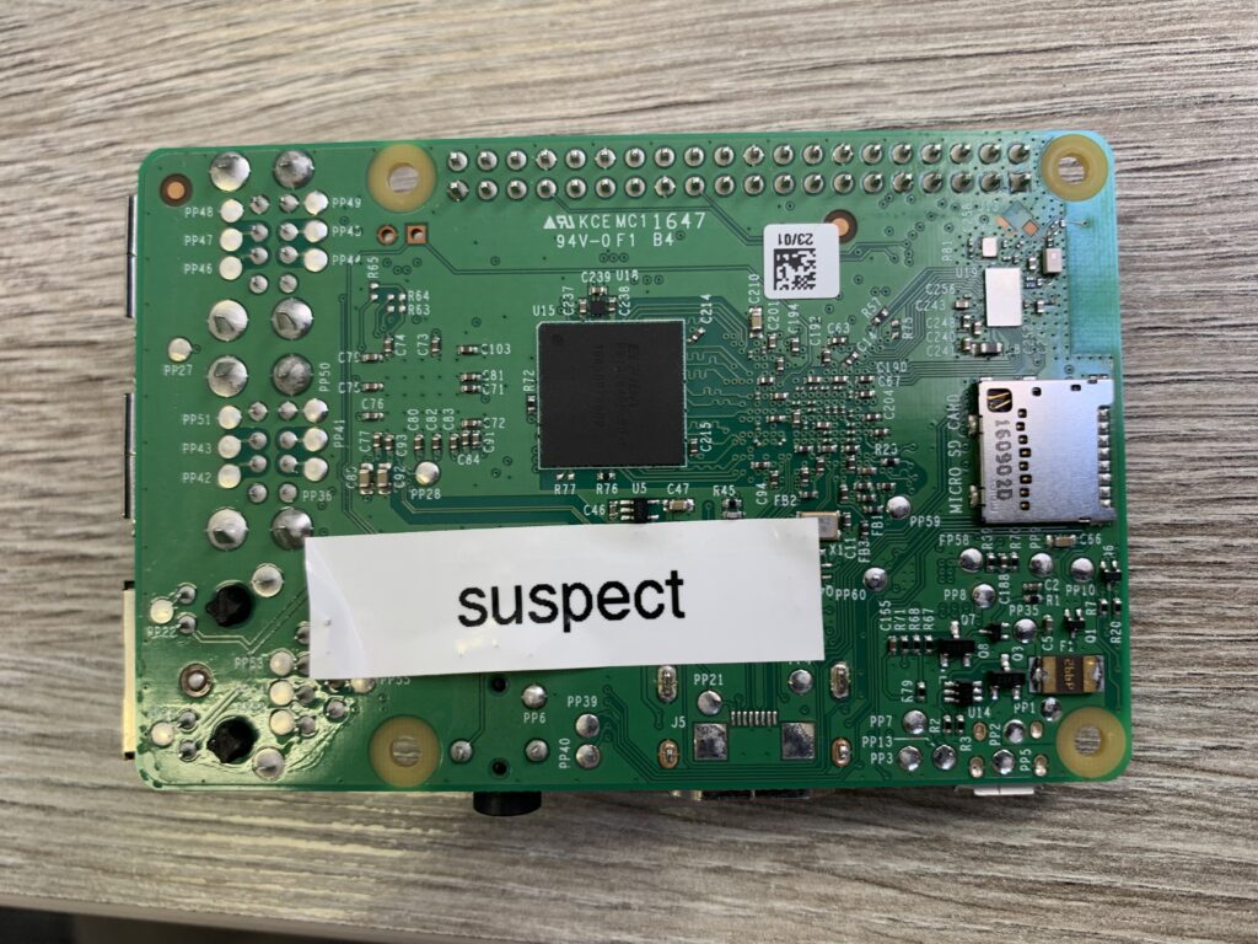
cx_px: 629
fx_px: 945
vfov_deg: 53.1
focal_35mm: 26
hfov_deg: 67.3
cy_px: 472
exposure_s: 1/50
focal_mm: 4.25
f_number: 1.8
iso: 64
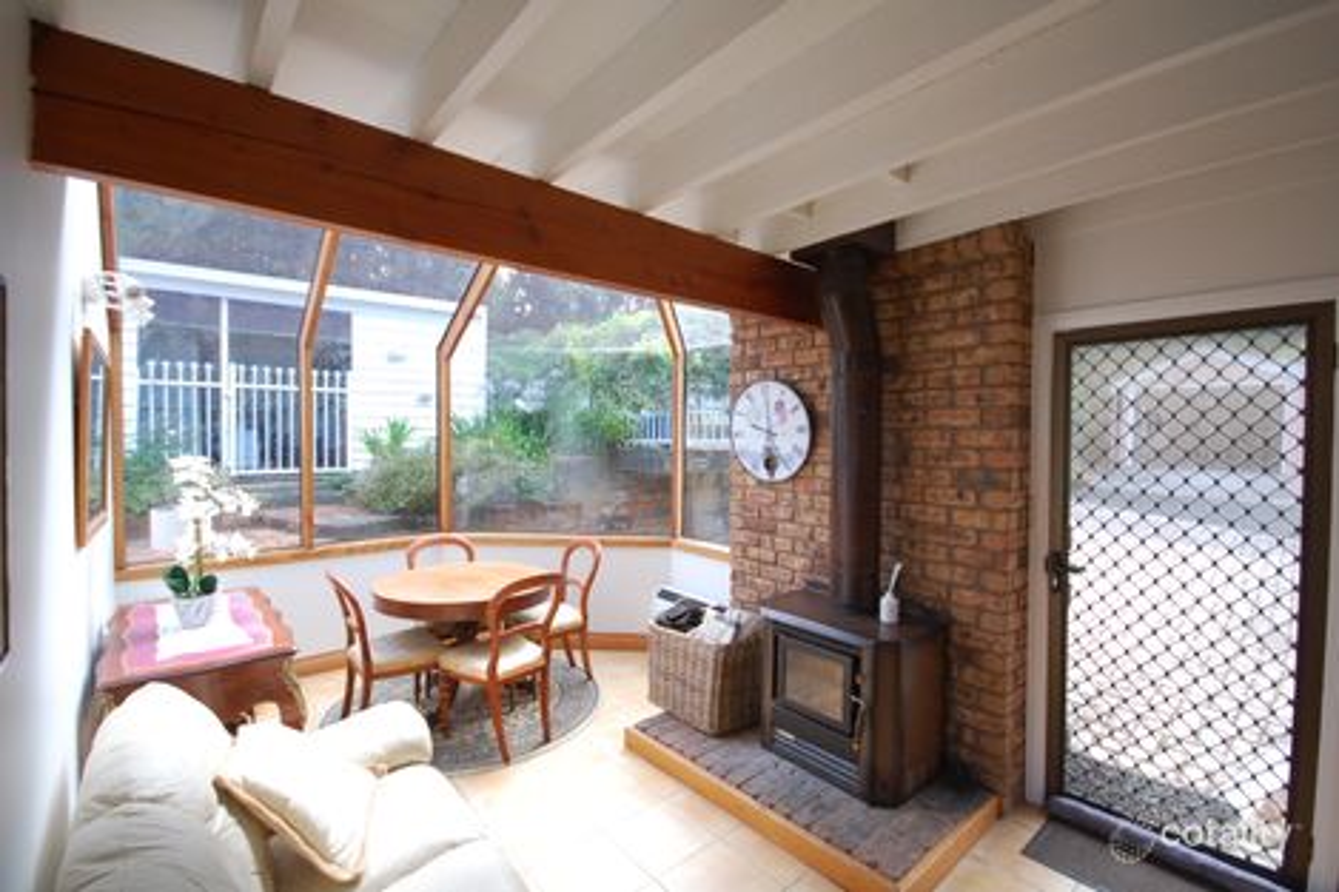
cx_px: 670
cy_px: 446
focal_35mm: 15
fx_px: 558
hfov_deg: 100.4
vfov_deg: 77.3
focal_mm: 10
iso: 400
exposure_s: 1/100
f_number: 5
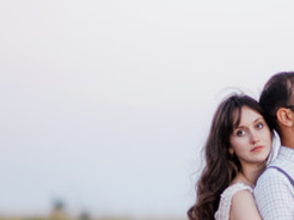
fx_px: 2495
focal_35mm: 294
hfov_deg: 6.7
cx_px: 231
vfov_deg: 5.0
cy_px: 239
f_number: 1.4
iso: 400
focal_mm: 85
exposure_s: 1/200
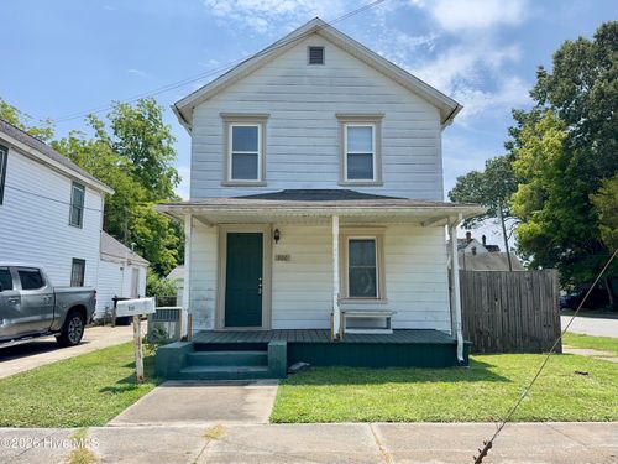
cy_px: 232
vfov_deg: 56.8
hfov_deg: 71.6
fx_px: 428
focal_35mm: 24
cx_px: 309
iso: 80
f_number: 1.78
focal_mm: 6.76
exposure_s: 1/4608
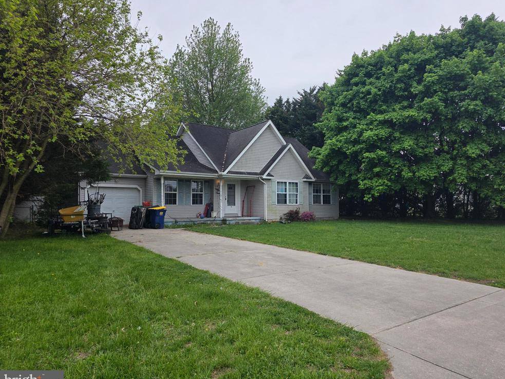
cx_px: 263
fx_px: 350
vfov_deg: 56.8
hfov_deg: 71.6
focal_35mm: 24
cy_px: 194
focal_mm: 6.3
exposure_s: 1/359
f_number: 1.7
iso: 64
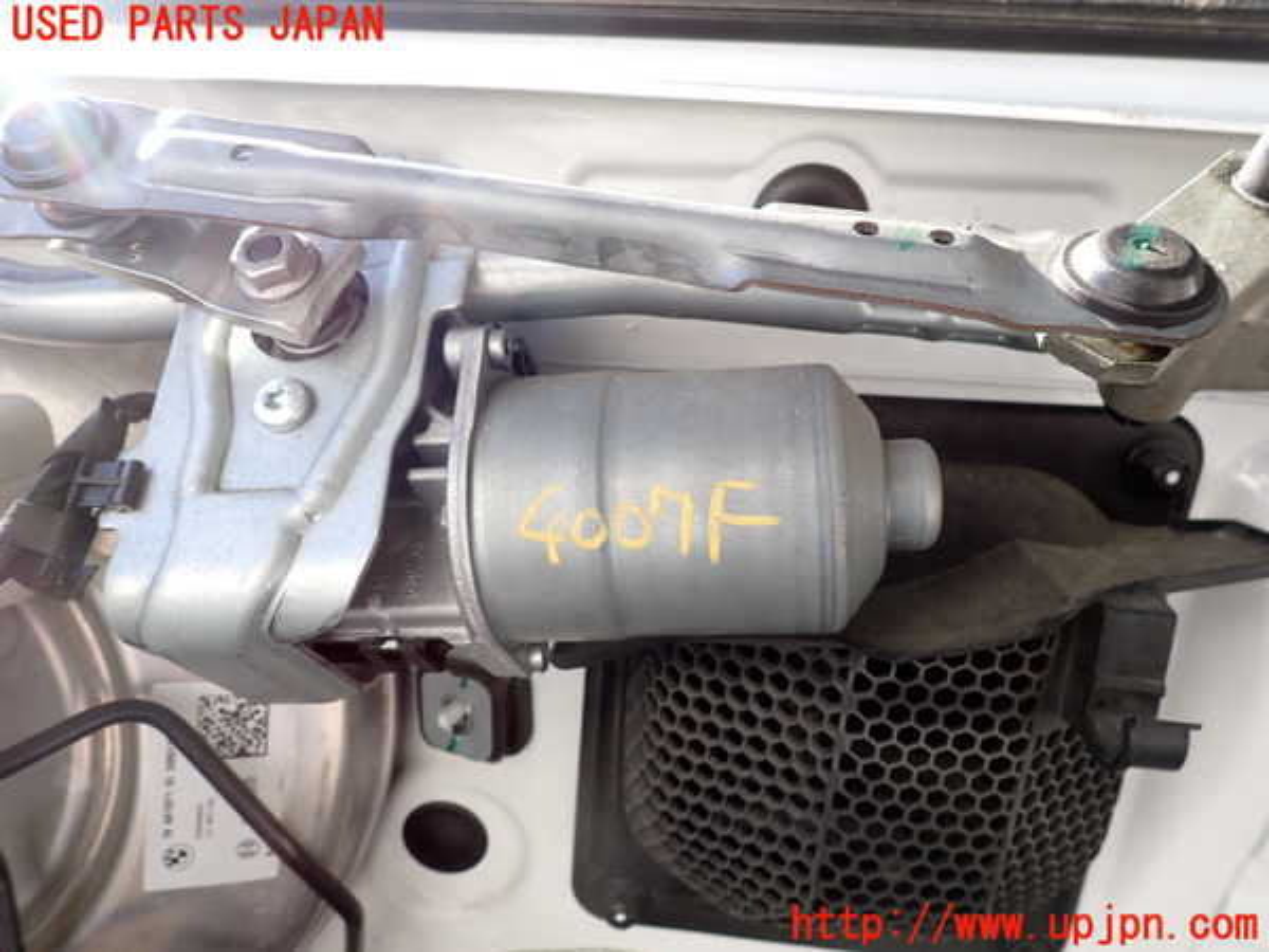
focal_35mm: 25
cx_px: 634
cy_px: 476
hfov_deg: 69.4
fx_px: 916
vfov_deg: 54.9
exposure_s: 1/200
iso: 100
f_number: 2.8
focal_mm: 4.5
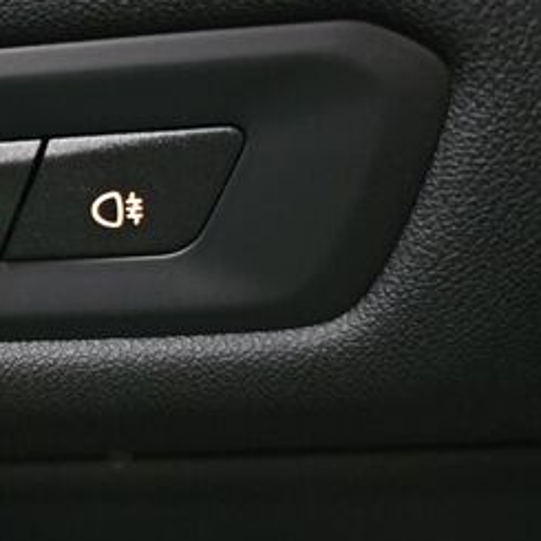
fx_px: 831
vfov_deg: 35.9
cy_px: 213
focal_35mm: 47
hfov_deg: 32.4
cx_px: -32
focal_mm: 6.3
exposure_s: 1/17
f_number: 1.7
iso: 3200
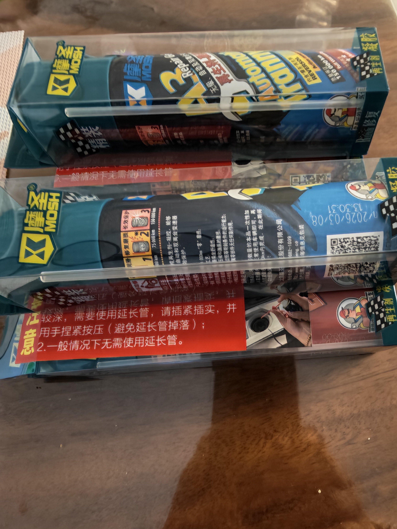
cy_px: 264
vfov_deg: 73.9
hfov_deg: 58.9
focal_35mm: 23
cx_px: 198
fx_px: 352
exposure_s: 1/13
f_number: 2
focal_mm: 1.82
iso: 640
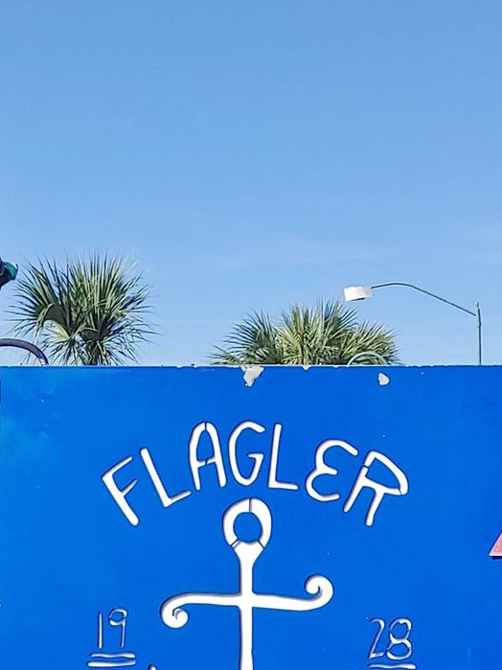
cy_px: 553
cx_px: 290
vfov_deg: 24.3
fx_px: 1528
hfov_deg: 18.6
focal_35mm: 79
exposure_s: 1/2273
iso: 50
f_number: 1.8
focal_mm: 4.36
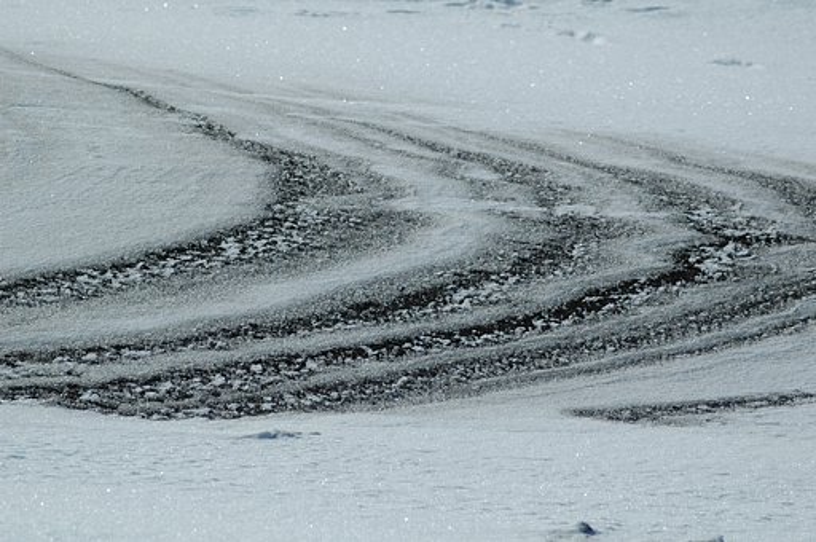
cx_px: 408
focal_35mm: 168
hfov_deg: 12.2
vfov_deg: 8.1
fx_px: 3803
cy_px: 271
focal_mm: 112
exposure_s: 1/800
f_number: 7.1
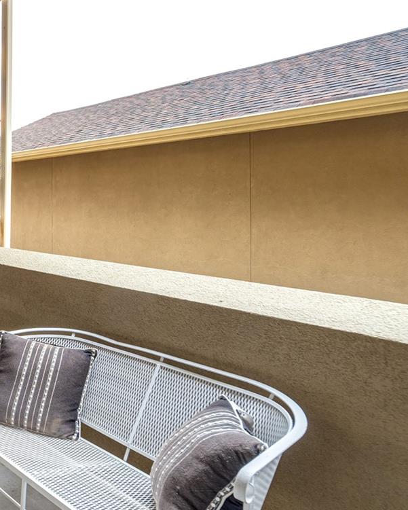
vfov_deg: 55.3
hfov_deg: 36.1
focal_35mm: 32
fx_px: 483
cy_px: 209
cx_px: -77
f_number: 7.1
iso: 200
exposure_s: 1/15
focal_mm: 16
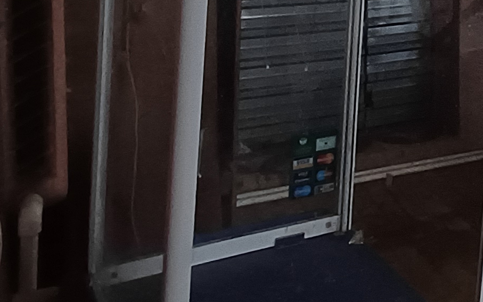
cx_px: 619
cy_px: -80
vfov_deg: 19.7
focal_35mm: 61
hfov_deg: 28.0
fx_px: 803
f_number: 2.2
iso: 400
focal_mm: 1.64
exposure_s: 1/25
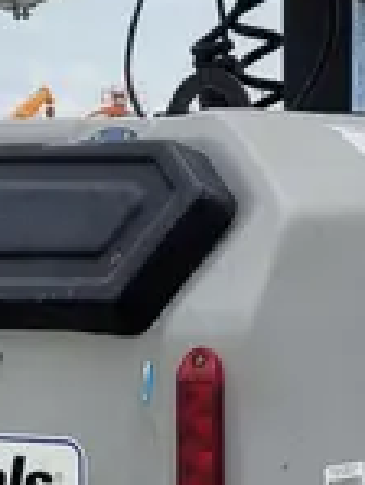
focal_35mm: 128
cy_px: 428
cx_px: 130
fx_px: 1797
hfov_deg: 11.6
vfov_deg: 15.2
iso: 40
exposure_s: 1/2094
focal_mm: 5.4
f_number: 1.8
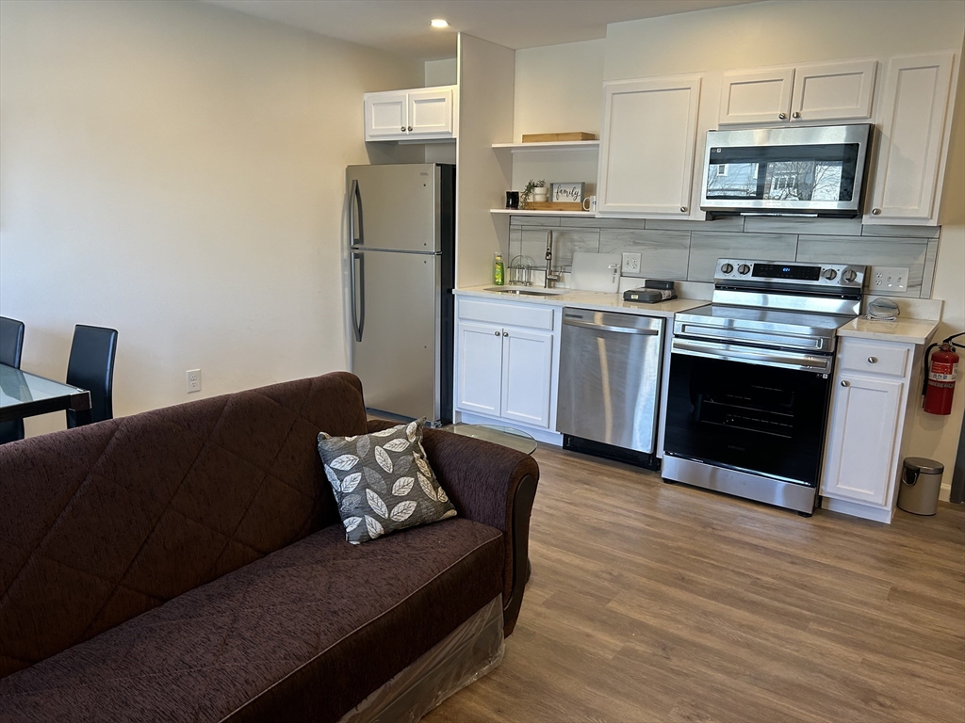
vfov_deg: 53.1
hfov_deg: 67.3
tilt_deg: -12.4
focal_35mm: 26
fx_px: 725
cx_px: 482
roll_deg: -0.6
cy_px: 362
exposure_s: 1/120
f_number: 1.5
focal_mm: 5.7
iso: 100
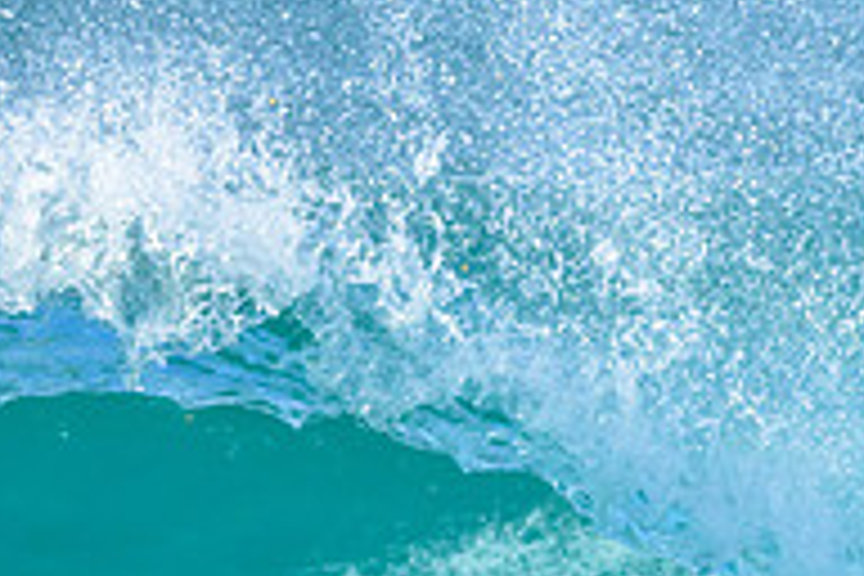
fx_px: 79194
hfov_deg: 0.6
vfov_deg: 0.4
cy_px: 621
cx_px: 721
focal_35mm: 3300
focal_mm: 800
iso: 1100
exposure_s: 1/4000
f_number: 6.3
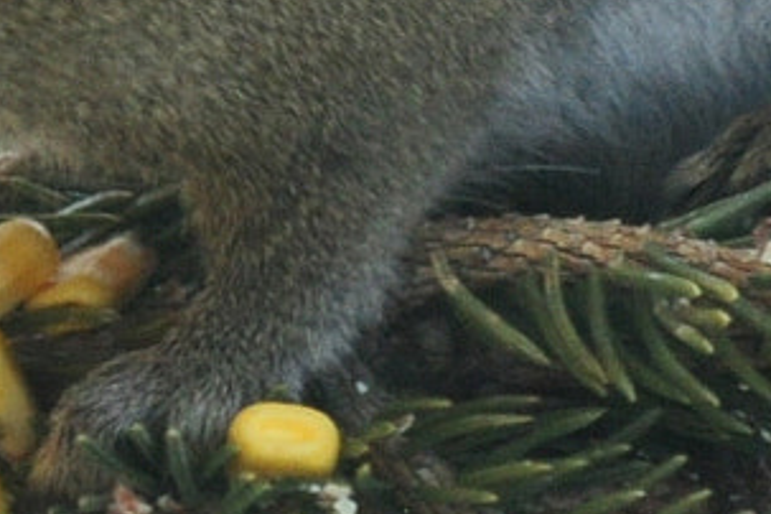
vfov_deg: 1.2
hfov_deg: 1.7
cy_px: -88
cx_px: 954
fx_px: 25462
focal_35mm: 1189
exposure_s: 1/160
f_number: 5
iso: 800
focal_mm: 150
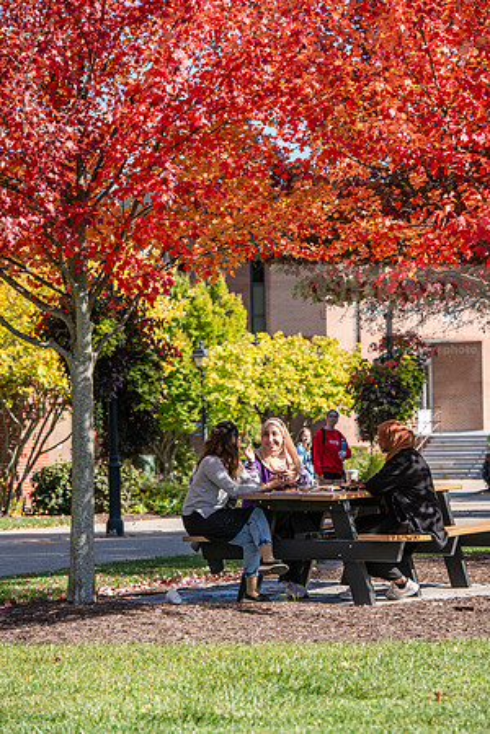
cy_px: 367
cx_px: 245
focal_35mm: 130
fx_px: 2654
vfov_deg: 15.8
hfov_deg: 10.5
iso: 160
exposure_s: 1/250
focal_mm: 130
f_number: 6.3
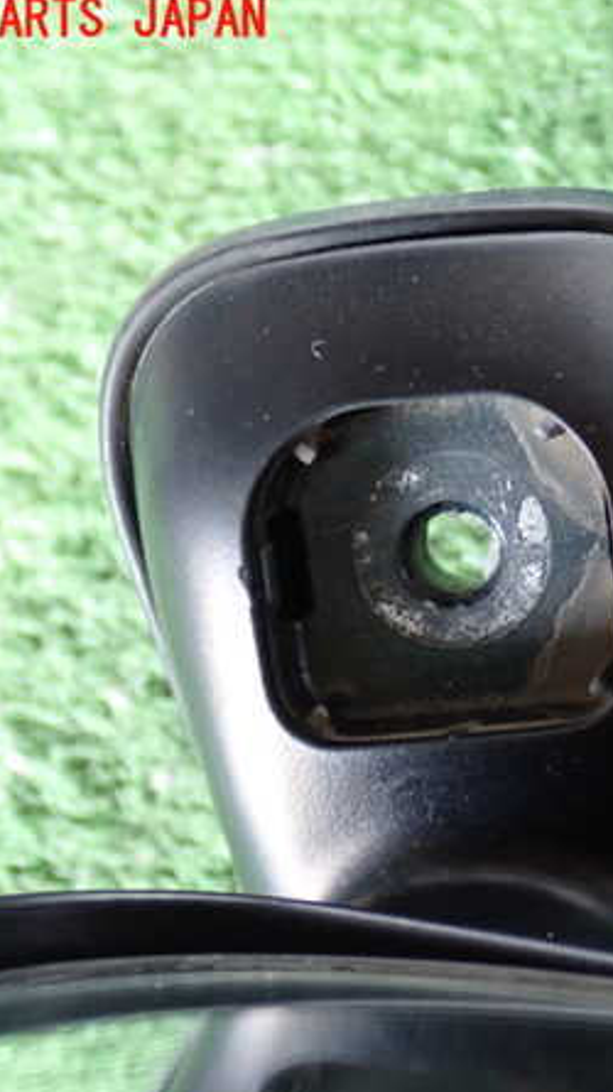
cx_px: 557
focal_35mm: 69
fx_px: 1996
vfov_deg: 30.6
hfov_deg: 17.2
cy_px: 542
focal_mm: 8.4
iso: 800
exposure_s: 1/20
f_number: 3.1
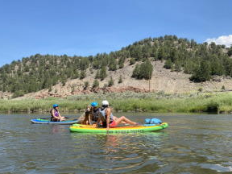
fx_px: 221
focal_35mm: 33
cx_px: 93
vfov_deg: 42.7
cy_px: 104
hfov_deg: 54.9
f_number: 1.8
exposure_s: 1/1727
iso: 32
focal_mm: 4.25
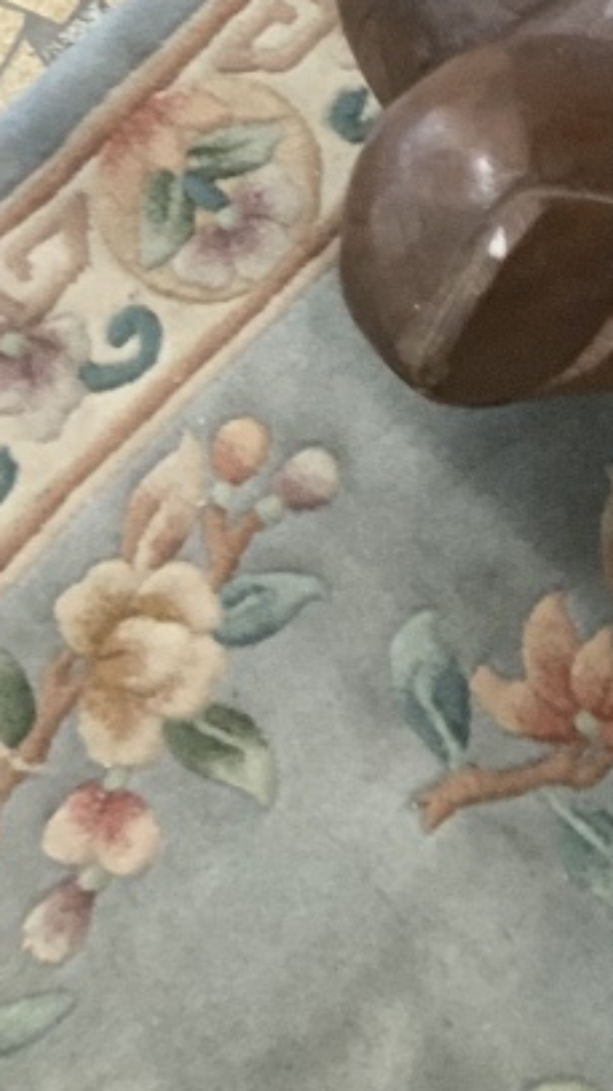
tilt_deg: -58.6
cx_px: 1044
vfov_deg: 20.6
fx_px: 2692
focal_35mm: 93
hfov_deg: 12.1
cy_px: -396
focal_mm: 3
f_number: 1.8
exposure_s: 1/50
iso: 160
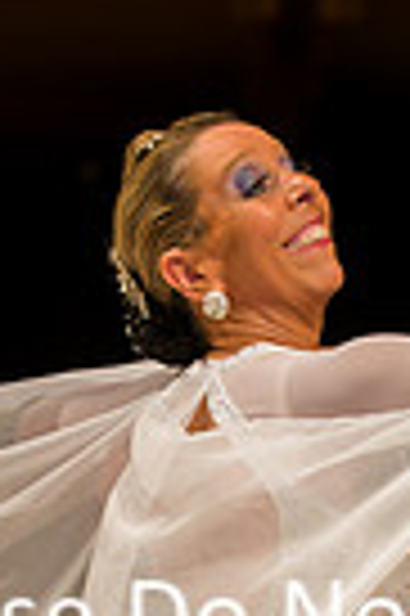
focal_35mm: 230
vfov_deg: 8.8
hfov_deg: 6.0
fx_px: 3939
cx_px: 250
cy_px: 913
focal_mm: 70
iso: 640
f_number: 2.8
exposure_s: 1/250
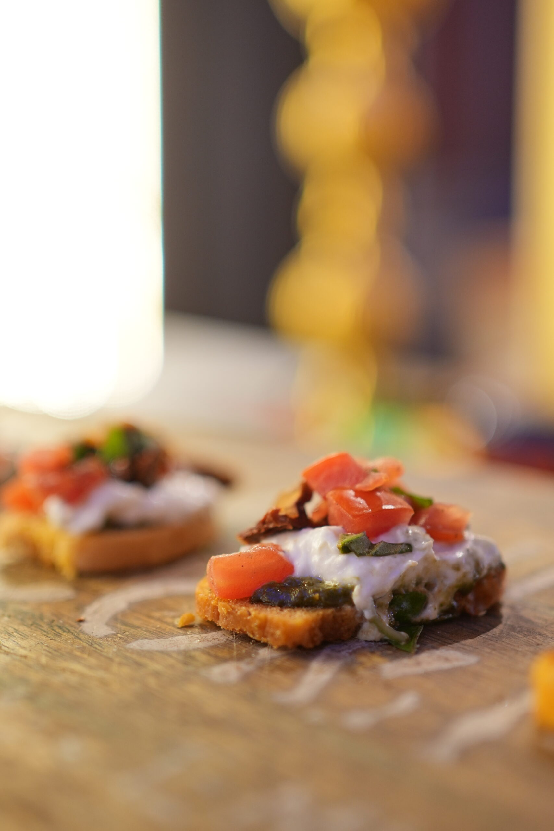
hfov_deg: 26.0
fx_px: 1200
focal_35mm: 52
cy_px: 416
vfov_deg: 38.2
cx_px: 277
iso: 400
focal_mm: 35
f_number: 1.8
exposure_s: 1/125
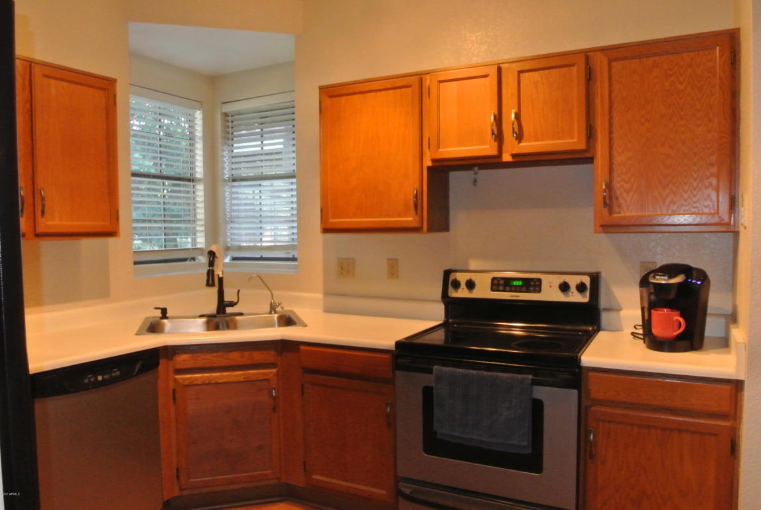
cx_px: 380
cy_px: 255
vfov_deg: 48.1
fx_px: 571
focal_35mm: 27
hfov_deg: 67.3
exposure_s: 1/5
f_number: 3.5
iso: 1600
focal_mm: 10
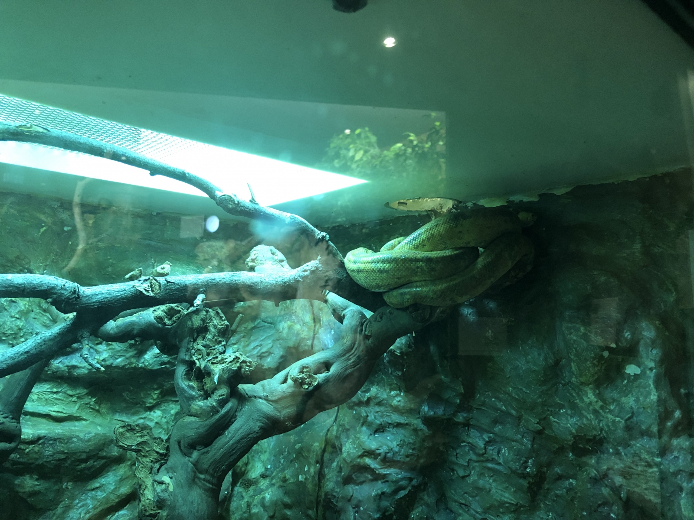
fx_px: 561
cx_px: 347
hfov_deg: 63.4
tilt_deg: +6.8
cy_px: 260
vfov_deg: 49.7
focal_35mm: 28
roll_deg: -2.6
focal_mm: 3.99
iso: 400
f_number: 1.8
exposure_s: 1/33
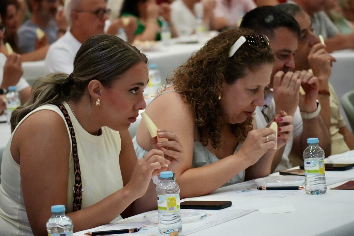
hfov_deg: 11.1
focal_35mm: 184
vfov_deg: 7.4
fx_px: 1814
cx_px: 177
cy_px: 118
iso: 8000
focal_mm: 123
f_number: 5.6
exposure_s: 1/160
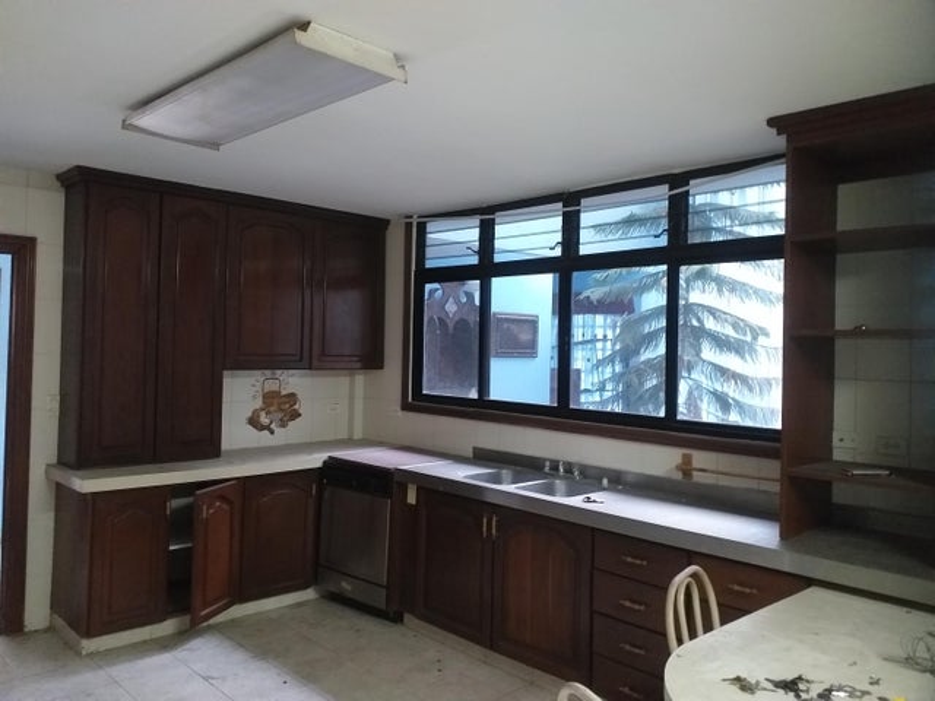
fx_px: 702
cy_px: 350
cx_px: 468
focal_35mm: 26
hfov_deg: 67.3
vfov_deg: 53.1
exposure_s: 1/17
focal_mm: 3.6
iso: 400
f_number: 1.9
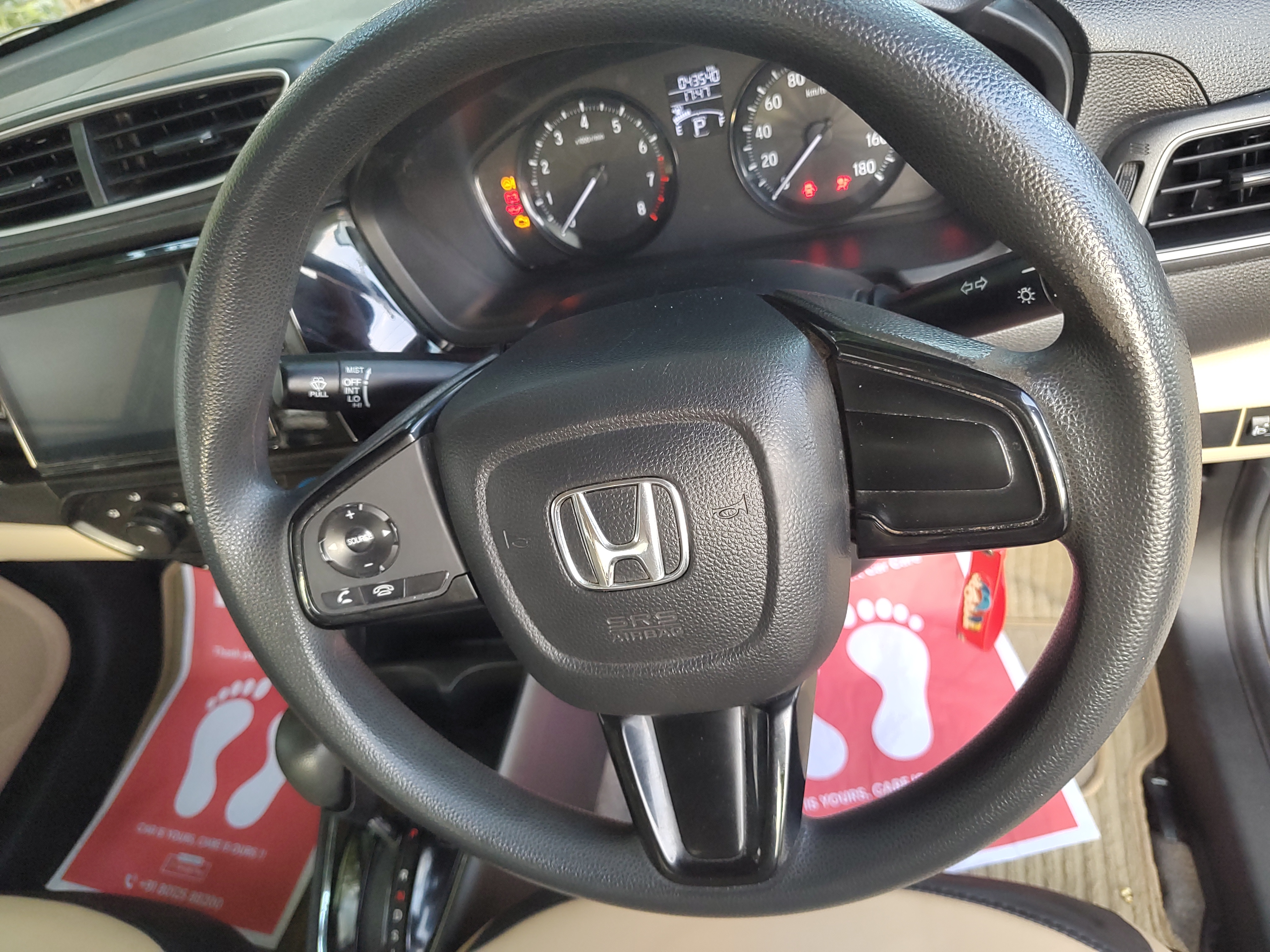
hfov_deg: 73.9
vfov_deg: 58.9
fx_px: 844
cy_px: 476
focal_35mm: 23
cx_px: 635
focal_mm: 5.56
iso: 342
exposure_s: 1/50
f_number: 1.8
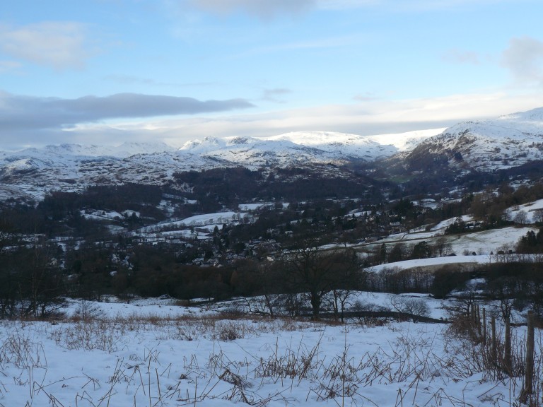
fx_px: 565
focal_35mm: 36
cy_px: 204
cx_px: 272
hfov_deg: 51.4
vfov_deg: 39.7
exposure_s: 1/200
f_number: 5.6
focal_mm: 6
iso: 100
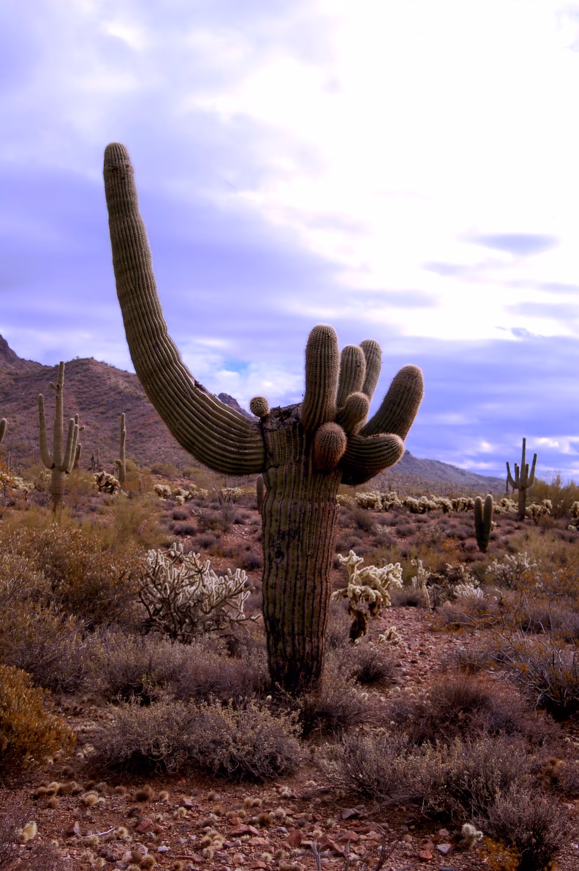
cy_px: 436
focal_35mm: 42
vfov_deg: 46.4
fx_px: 1015
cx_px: 290
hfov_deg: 31.8
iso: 200
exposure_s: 1/2500
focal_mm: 28
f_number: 3.5
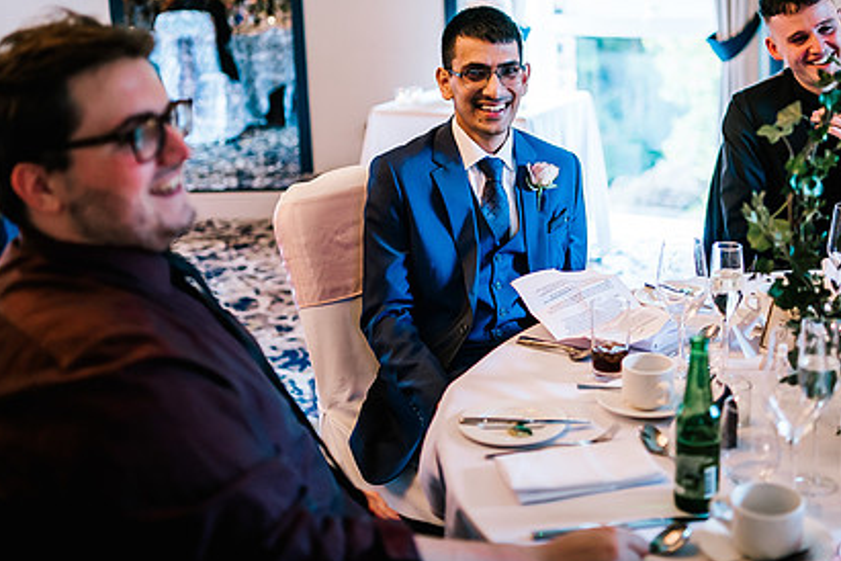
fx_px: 1168
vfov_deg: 26.8
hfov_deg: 39.4
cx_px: 518
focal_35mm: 50
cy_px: 181
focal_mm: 35
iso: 800
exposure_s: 1/500
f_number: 1.4
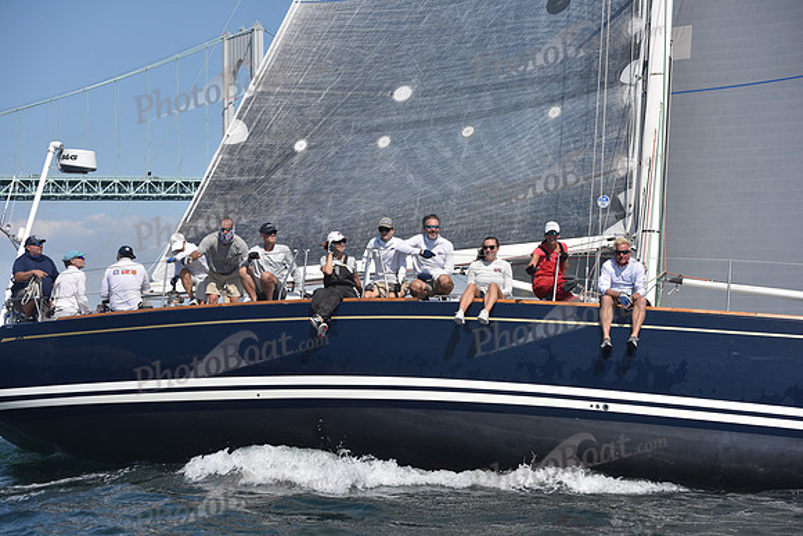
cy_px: 268
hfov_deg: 28.8
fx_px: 1562
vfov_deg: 19.5
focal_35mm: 70
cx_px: 402
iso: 250
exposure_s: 1/1250
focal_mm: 70
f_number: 5
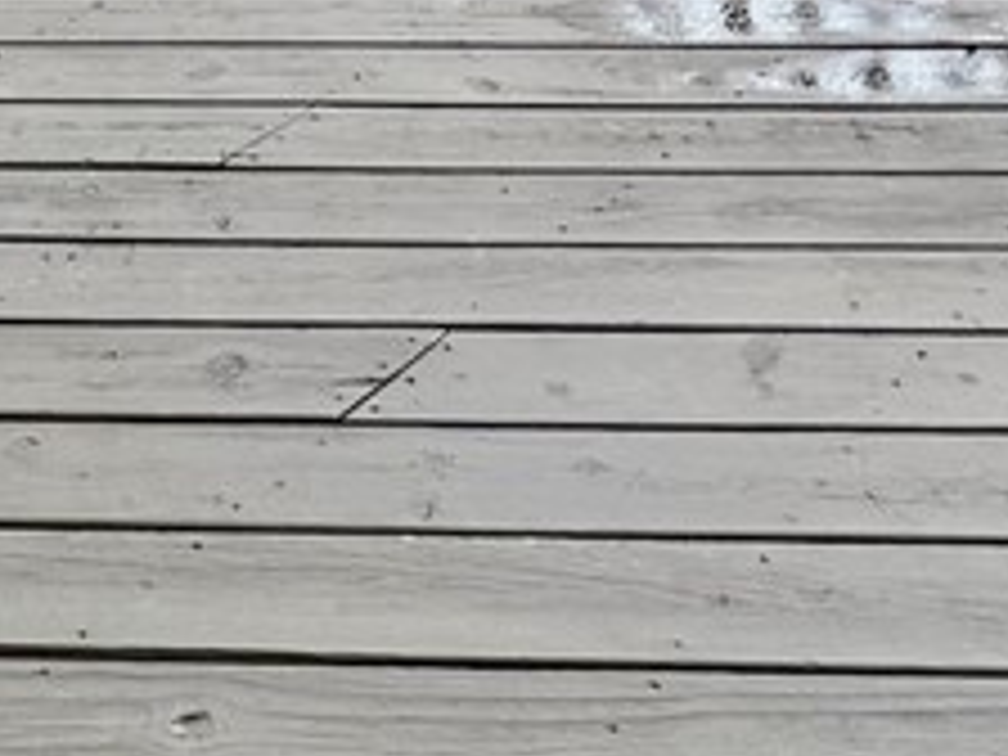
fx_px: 1864
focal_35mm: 64
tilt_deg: -6.6
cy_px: -814
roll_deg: +0.3
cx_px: 171
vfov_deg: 16.5
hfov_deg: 29.4
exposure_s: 1/274
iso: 40
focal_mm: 2.22
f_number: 2.2
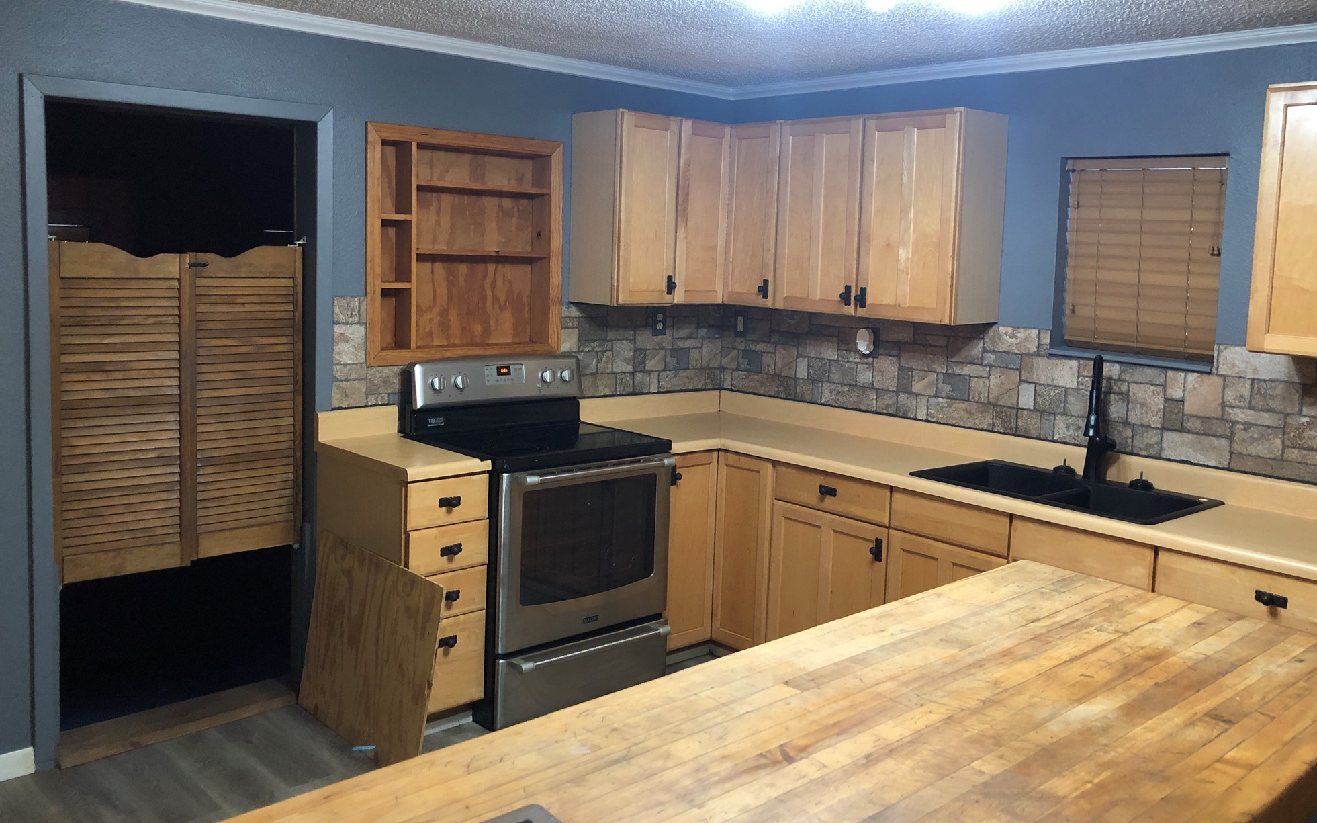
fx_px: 1113
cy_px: 356
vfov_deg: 40.5
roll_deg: -1.2
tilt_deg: -5.3
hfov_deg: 61.2
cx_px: 684
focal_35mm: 31
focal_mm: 3.99
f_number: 1.8
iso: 64
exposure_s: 1/15
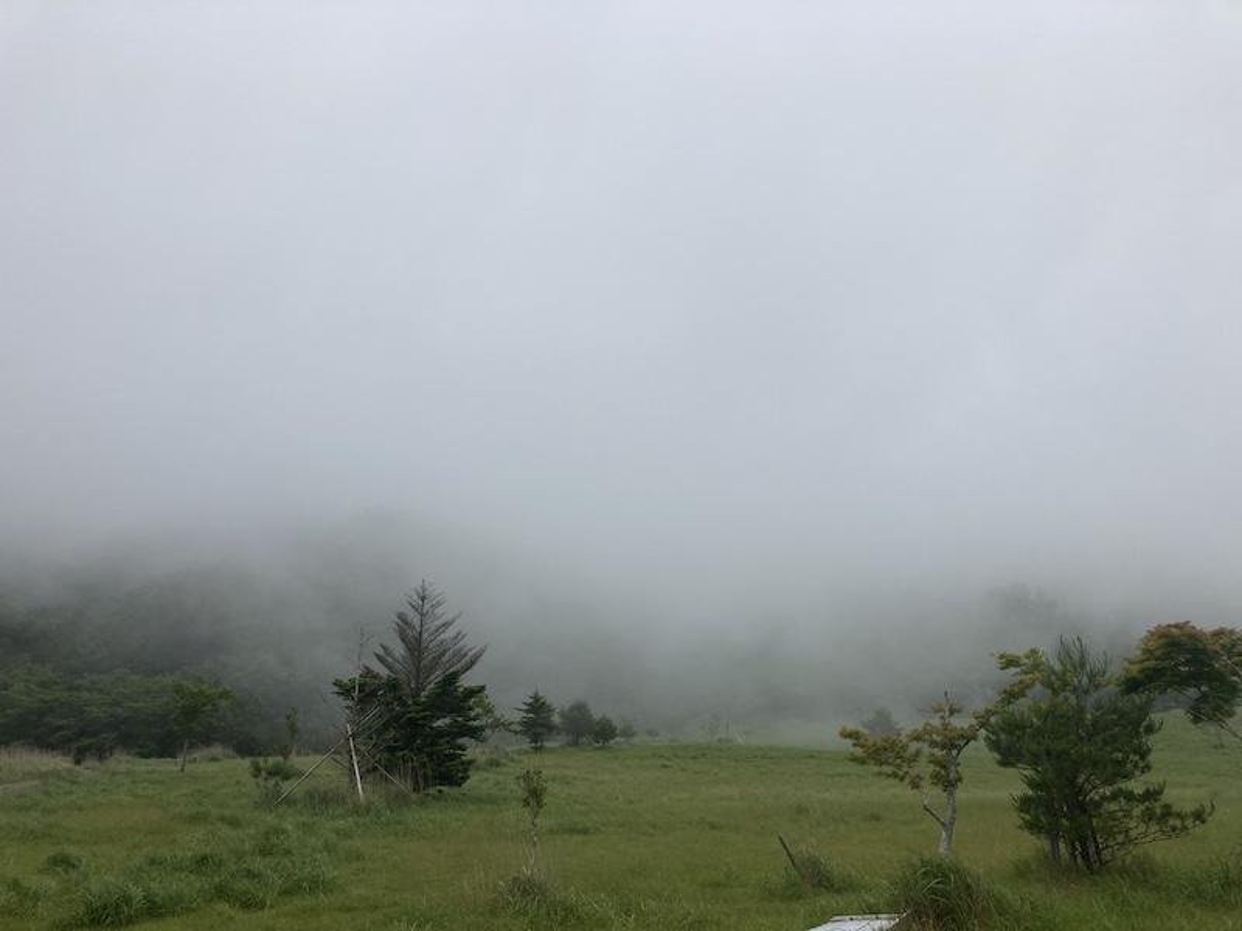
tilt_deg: +21.4
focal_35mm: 28
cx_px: 621
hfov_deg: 63.4
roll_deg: -0.1
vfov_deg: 49.7
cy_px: 466
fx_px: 1005
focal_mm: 3.99
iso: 20
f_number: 1.8
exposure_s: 1/2288
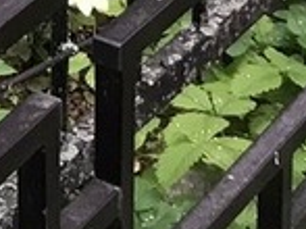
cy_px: -446
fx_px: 1722
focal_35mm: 195
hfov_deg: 9.1
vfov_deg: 6.9
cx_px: -427
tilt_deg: -15.2
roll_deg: +6.9
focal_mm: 3.99
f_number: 1.8
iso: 40
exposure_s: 1/33
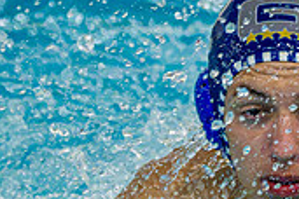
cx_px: 410
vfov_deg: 2.2
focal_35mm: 636
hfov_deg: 3.2
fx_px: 5282
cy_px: -34
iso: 12800
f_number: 4
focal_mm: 100
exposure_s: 1/1000
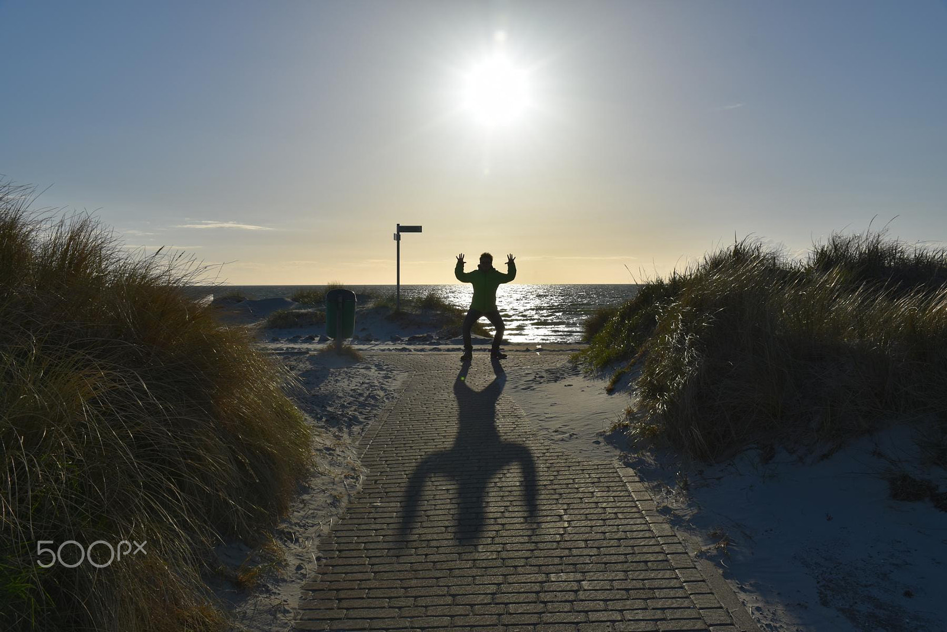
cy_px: 316
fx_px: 868
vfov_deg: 40.0
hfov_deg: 57.2
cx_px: 474
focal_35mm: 33
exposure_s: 1/500
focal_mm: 22
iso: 100
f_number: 10
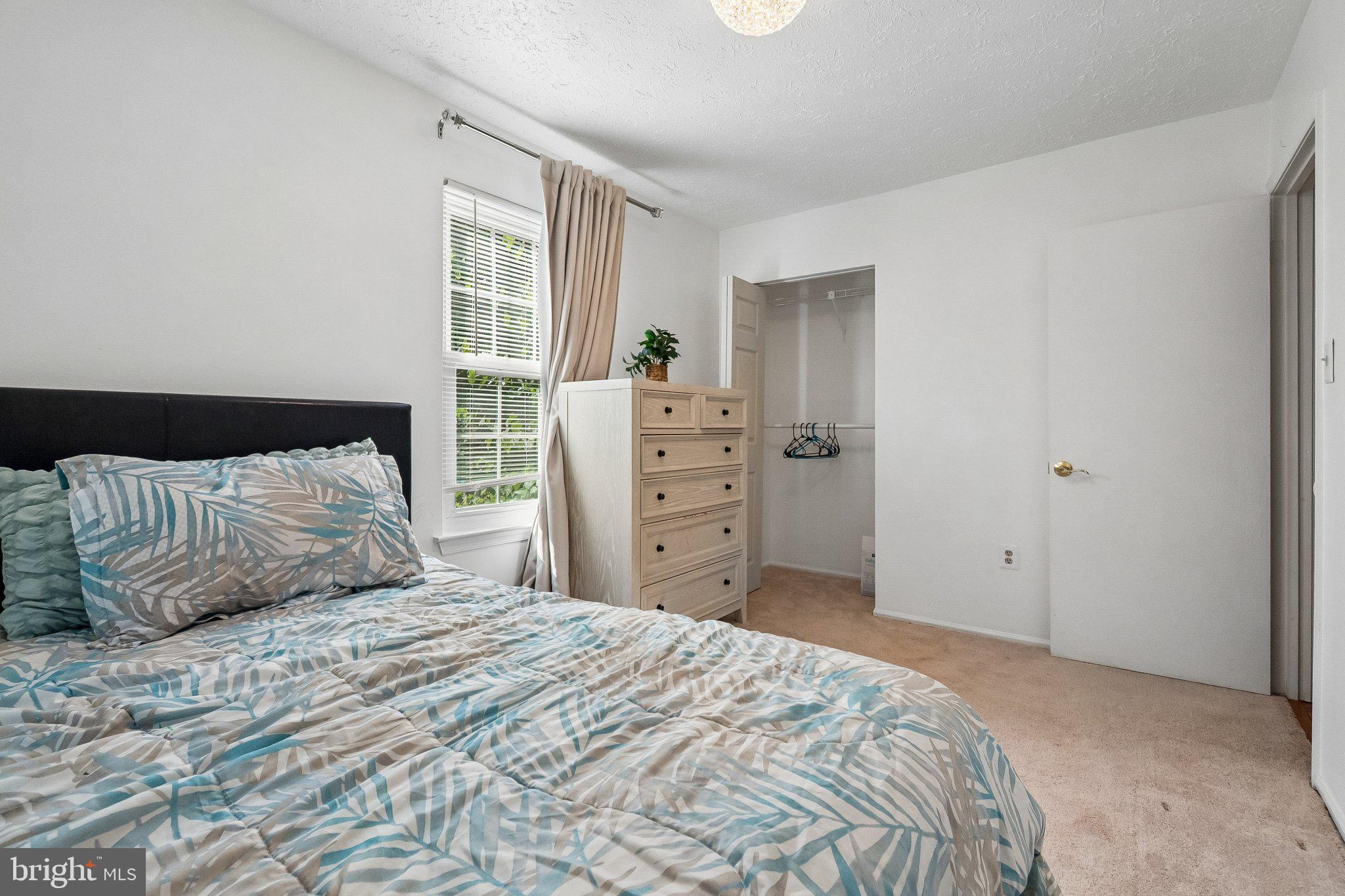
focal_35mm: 15
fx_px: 560
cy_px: 448
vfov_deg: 77.3
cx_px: 672
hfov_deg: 100.4
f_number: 5.6
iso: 400
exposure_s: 1/200
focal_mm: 10
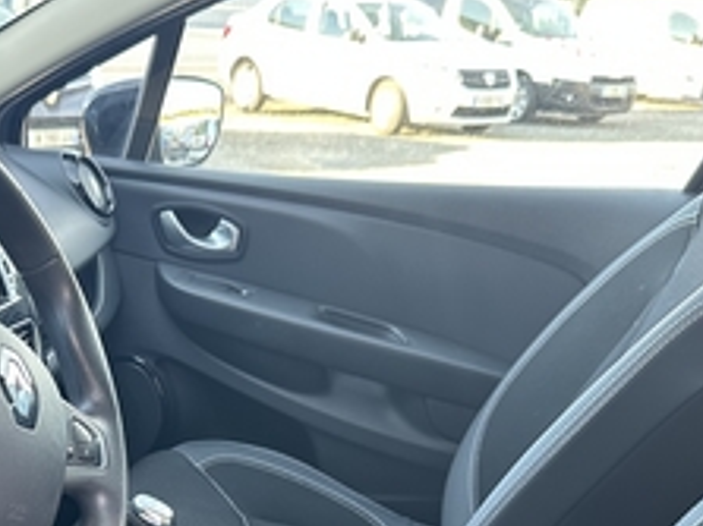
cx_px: 132
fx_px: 1116
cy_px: 581
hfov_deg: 33.8
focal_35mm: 55
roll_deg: -2.7
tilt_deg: -27.4
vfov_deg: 24.7
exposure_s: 1/102
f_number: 1.78
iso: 250
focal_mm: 6.86
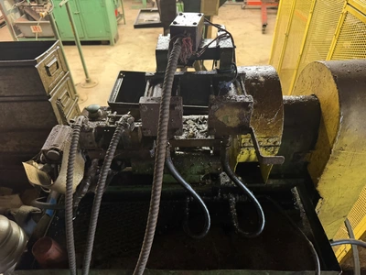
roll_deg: +1.8
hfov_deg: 71.6
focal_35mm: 24
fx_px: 254
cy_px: 138
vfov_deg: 56.8
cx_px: 183
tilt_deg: -41.8
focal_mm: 6.76
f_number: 1.78
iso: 800
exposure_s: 1/30
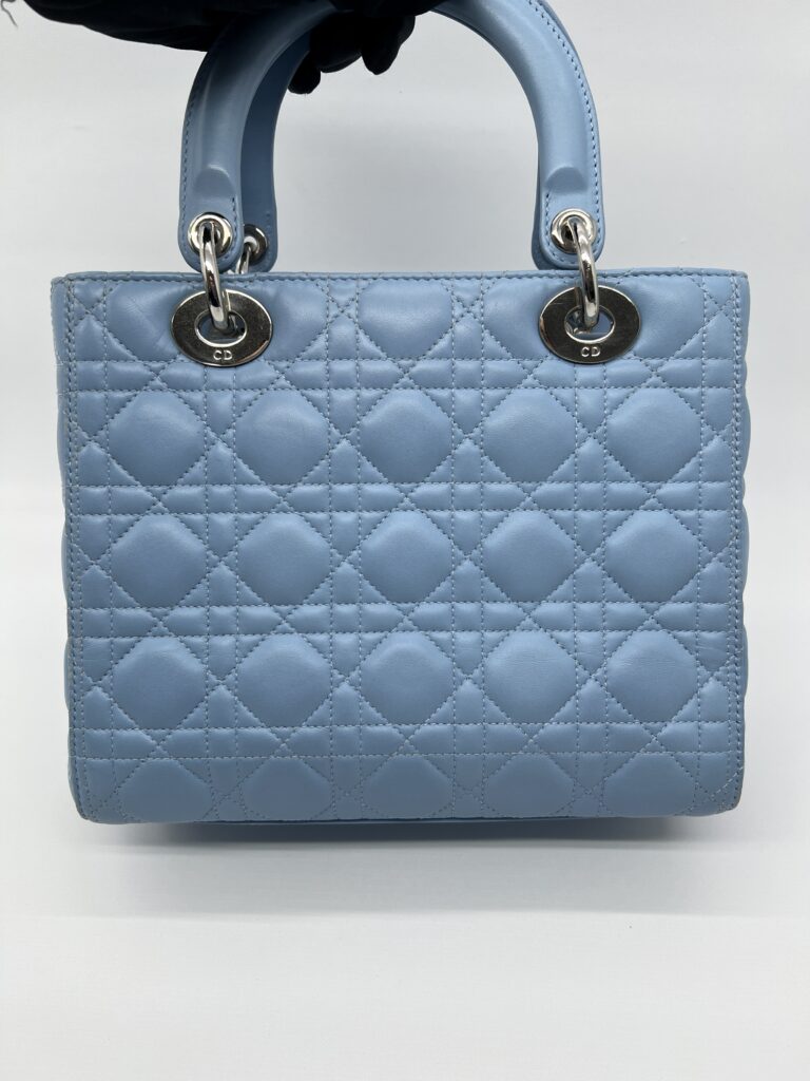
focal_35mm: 26
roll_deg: -0.1
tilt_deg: -33.7
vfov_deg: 67.3
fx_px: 811
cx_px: 405
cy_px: 540
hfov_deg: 53.1
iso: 32
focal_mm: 5.7
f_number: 1.5
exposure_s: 1/148
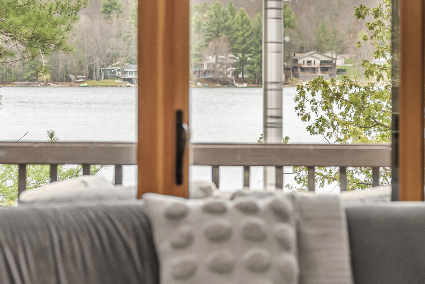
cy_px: 52
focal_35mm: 175
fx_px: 2067
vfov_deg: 7.8
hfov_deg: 11.7
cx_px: 283
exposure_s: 1/1250
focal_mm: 92
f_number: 4
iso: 640
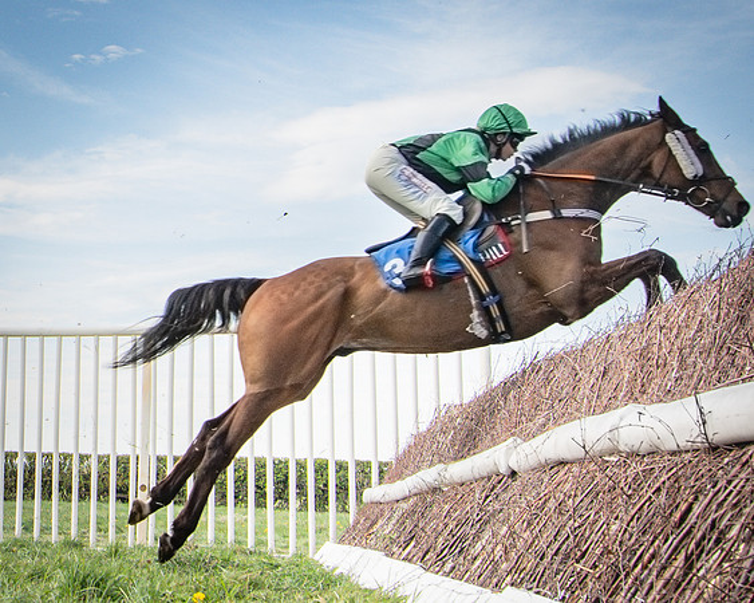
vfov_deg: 24.4
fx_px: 1389
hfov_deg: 27.7
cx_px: -79
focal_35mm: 62
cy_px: 215
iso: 800
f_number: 8
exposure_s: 1/1100
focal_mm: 20
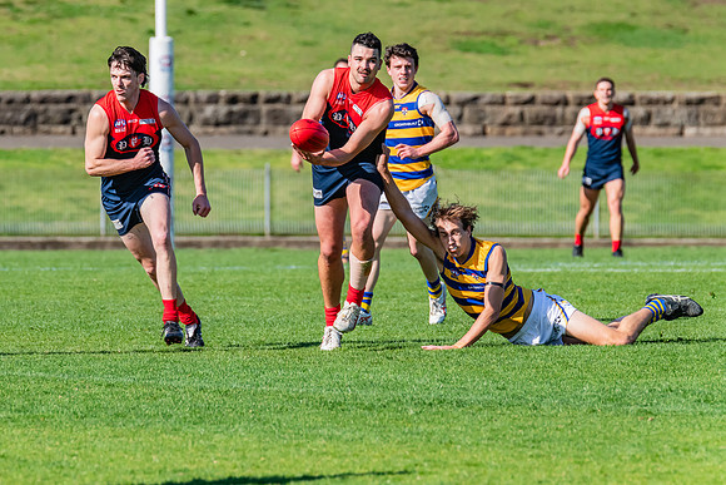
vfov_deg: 2.6
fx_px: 10853
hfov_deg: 3.8
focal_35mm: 538
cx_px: 261
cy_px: 175
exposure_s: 1/1600
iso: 800
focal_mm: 420
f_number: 8
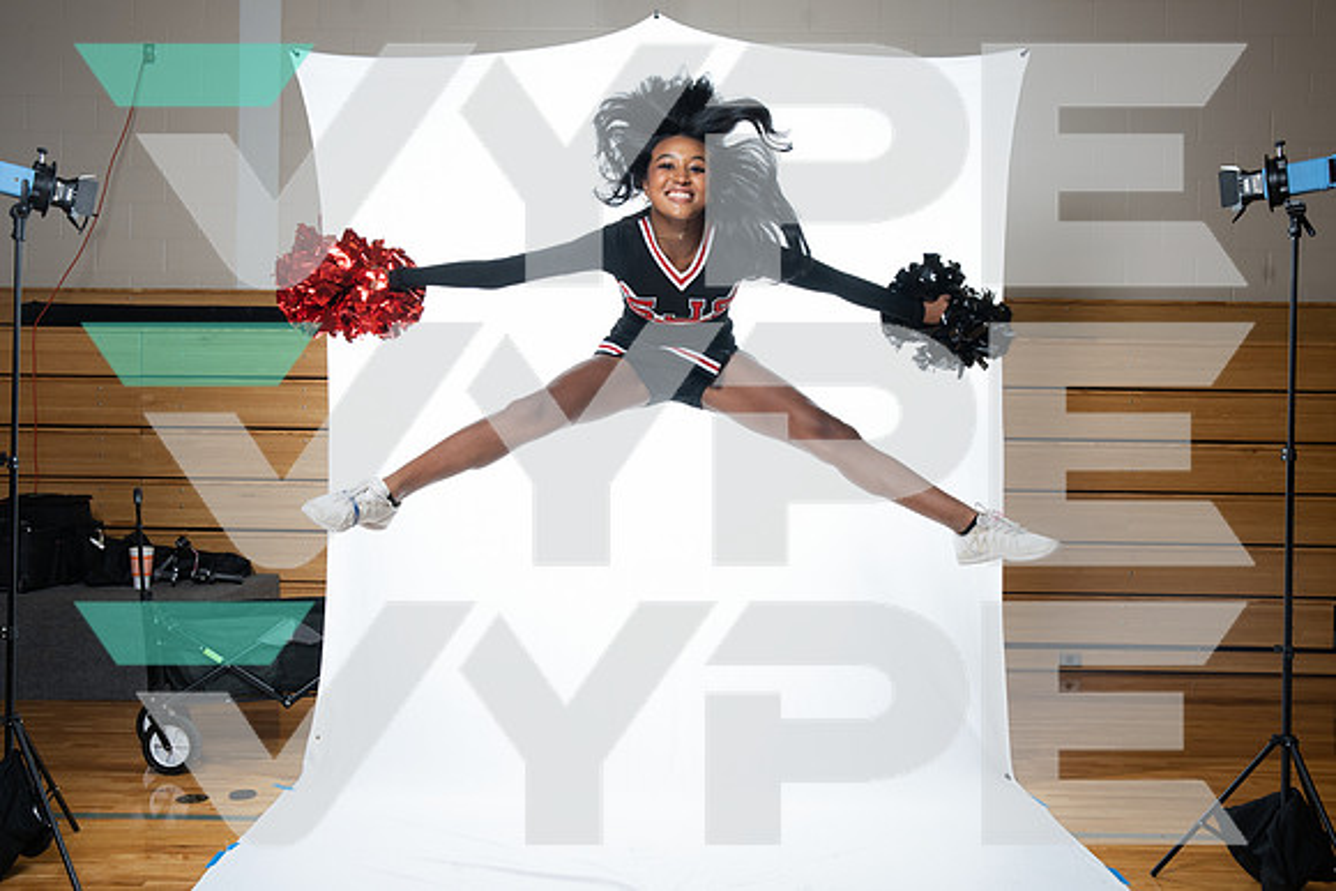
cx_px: 668
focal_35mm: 33
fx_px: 1229
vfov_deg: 39.9
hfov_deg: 57.1
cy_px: 446
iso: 800
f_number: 7.1
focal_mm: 33.1
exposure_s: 1/125
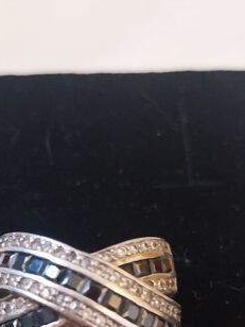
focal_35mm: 54
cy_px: 277
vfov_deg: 34.1
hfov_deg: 27.0
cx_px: 124
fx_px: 510
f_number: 1.8
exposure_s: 1/25
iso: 400
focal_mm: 4
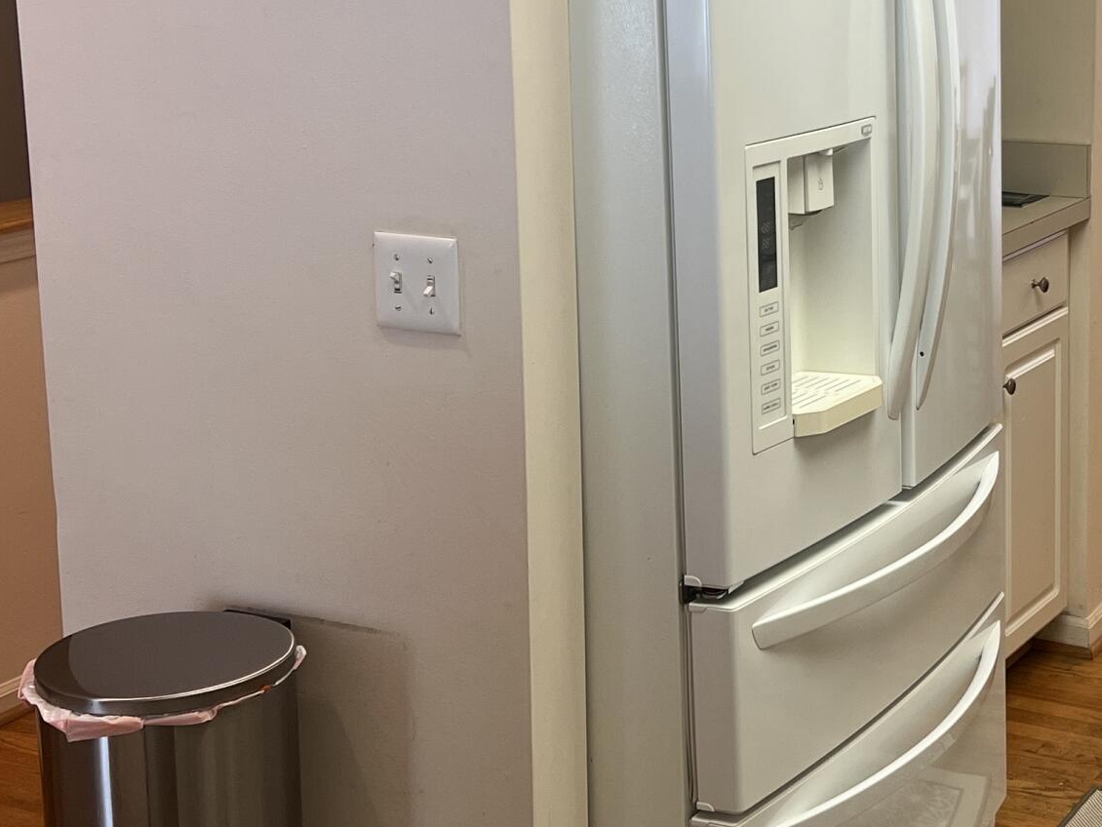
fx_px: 2197
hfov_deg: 27.4
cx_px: 923
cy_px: 269
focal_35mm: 69
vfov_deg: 21.2
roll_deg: +0.2
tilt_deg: -12.0
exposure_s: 1/60
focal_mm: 5.7
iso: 80
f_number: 1.5
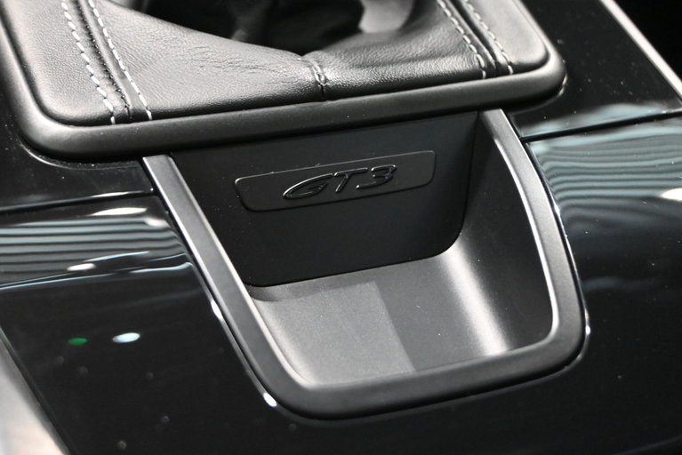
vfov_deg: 27.3
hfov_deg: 40.0
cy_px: 228
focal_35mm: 50
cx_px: 341
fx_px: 938
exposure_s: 1/60
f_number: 5
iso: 7200
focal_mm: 33
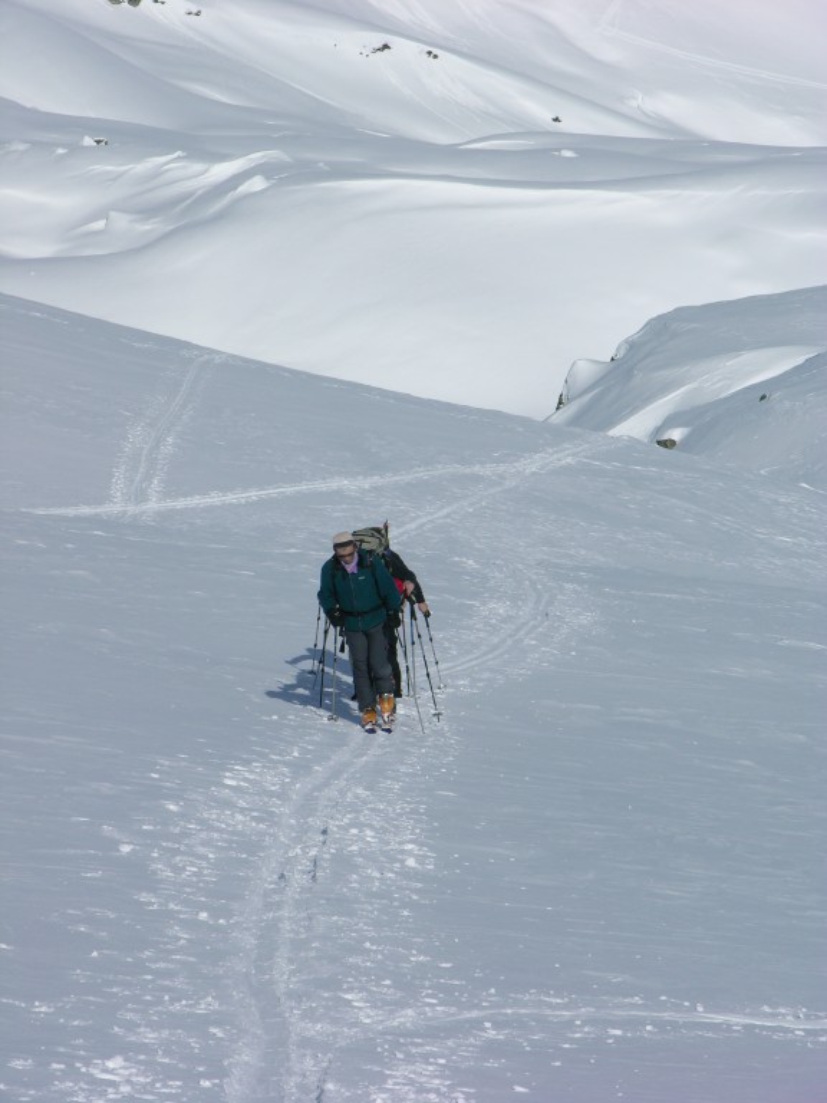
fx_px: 6689
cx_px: 414
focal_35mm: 210
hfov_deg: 7.1
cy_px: 552
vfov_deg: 9.4
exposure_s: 1/527
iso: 50
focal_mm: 52.4
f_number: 7.2
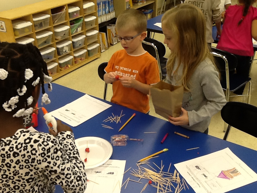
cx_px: 128
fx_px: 327
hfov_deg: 42.9
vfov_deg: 32.9
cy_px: 96
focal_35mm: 44
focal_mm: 2.03
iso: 64
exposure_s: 1/30
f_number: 2.4
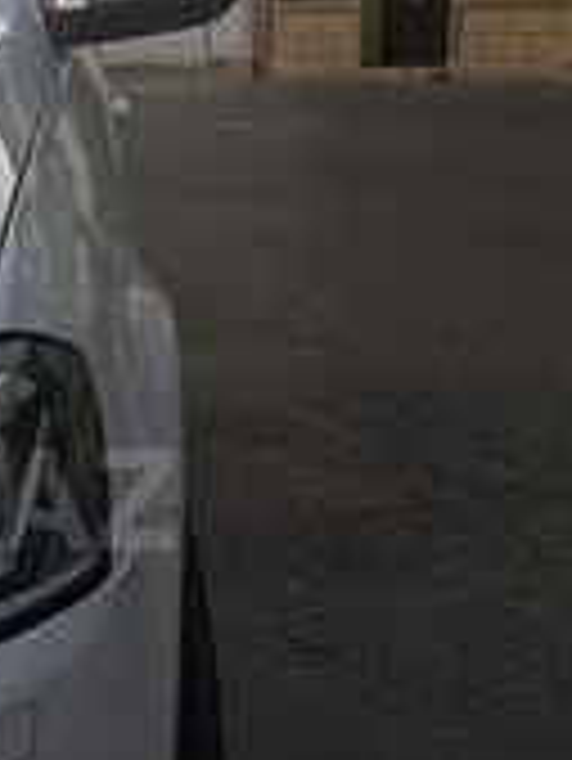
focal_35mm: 85
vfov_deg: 22.9
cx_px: -171
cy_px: 499
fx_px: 1870
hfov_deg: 16.4
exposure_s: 1/371
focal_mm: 4.15
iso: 25
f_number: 2.2
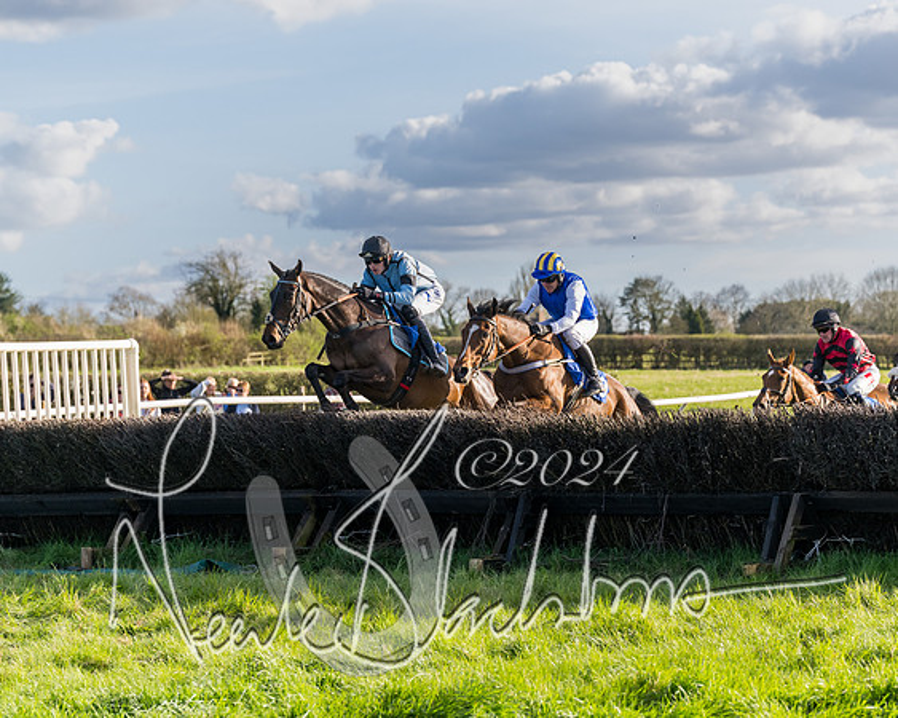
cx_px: 515
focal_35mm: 124
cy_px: 373
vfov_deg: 12.5
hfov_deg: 15.5
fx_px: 3288
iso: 400
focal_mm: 87
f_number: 4
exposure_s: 1/1600
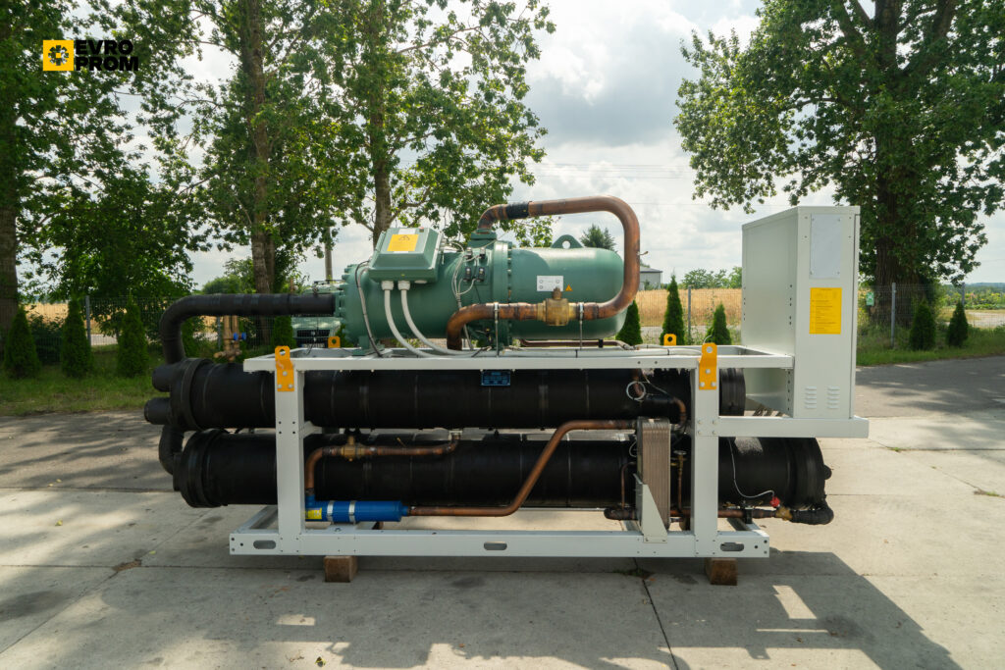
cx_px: 502
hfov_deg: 73.7
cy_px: 335
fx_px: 670
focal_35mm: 24
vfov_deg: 53.1
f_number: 8
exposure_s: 1/320
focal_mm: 24
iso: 320
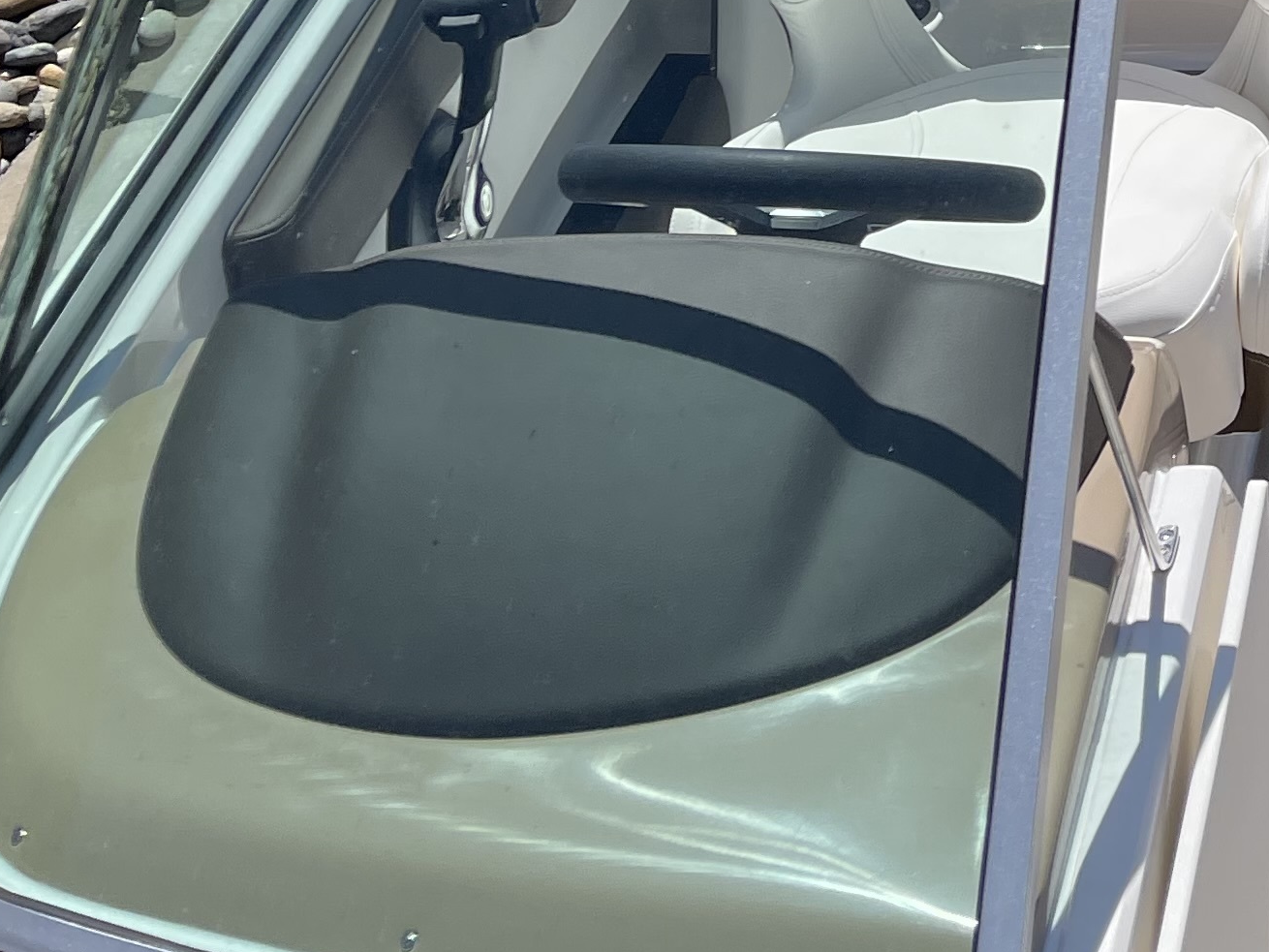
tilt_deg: -25.5
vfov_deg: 16.9
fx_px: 2933
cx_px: 1614
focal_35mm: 80
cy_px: -440
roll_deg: -0.1
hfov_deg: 22.1
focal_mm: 5.1
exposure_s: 1/5376
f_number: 1.6
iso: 32
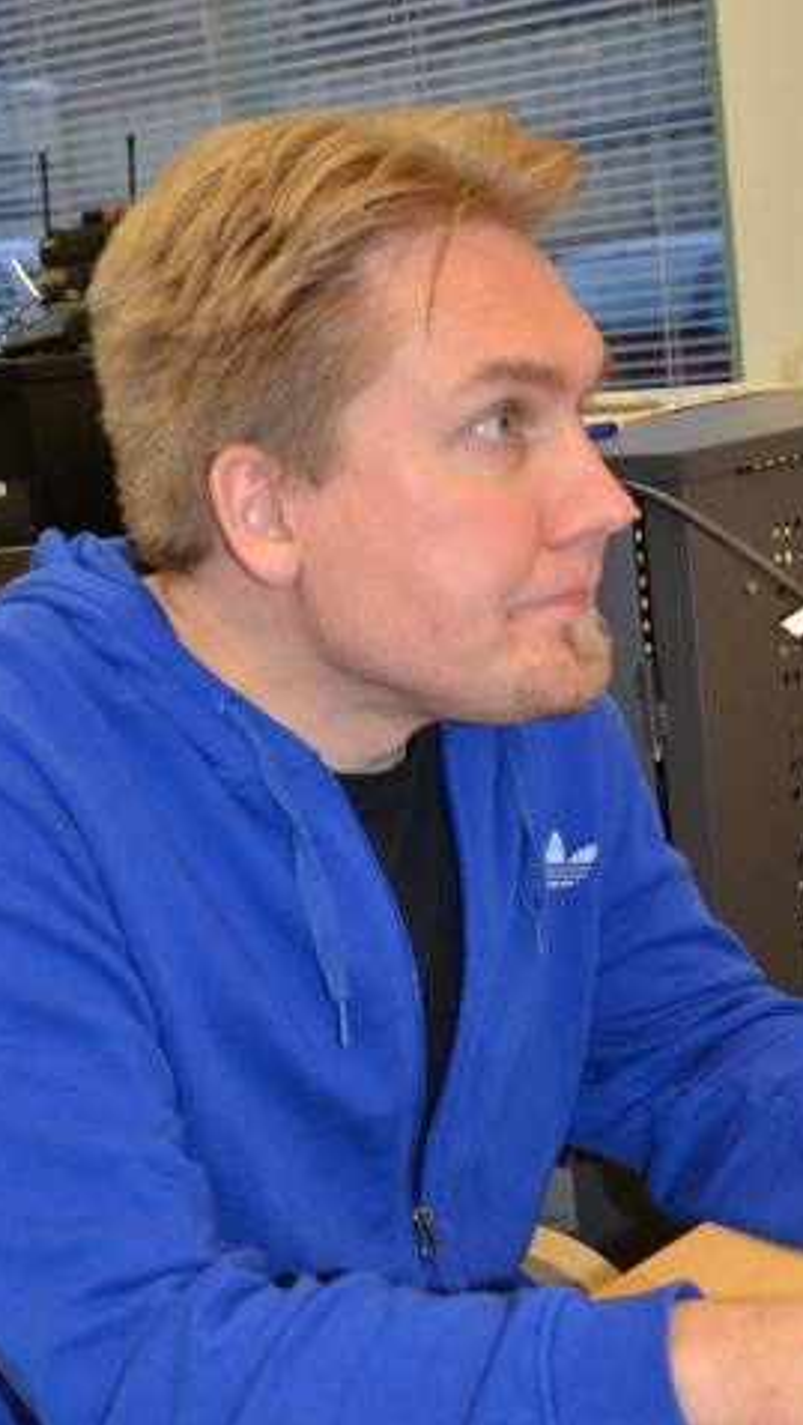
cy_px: 836
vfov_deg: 30.9
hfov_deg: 17.8
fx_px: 2569
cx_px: 425
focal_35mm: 68
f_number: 4.2
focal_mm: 30
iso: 800
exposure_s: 1/60
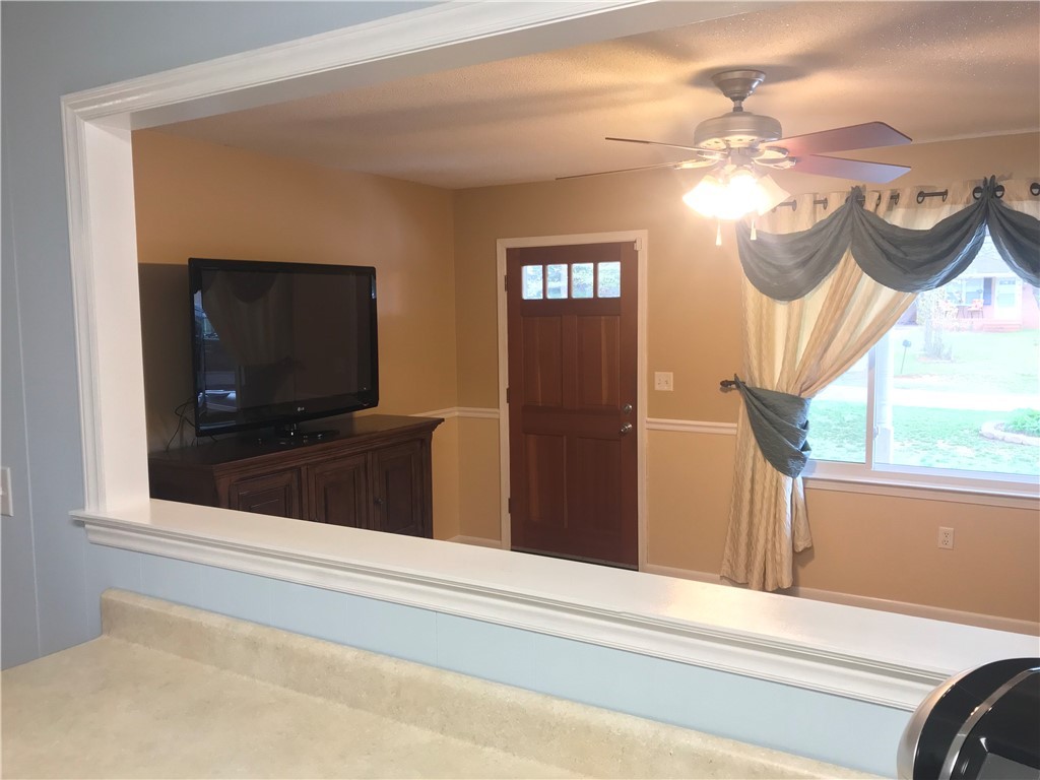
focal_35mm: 28
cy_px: 390
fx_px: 841
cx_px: 520
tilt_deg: -4.4
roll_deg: +1.4
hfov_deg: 63.4
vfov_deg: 49.7
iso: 80
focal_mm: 3.99
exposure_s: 1/30
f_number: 1.8
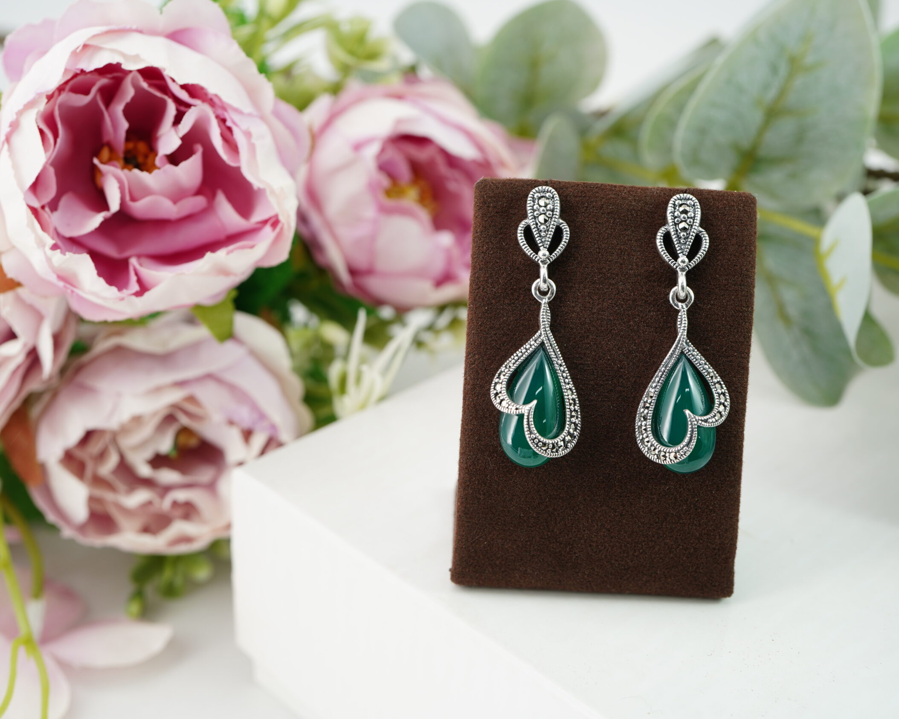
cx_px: 471
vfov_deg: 26.7
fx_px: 1516
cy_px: 355
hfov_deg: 33.0
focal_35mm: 57
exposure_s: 1/50
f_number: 7.1
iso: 200
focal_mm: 50
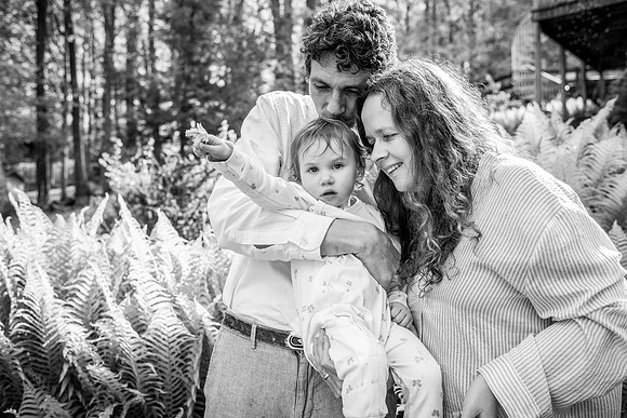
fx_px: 610
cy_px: 209
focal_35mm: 35
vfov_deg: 37.9
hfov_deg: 54.4
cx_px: 314
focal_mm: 35
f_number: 4.5
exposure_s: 1/1250
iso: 800
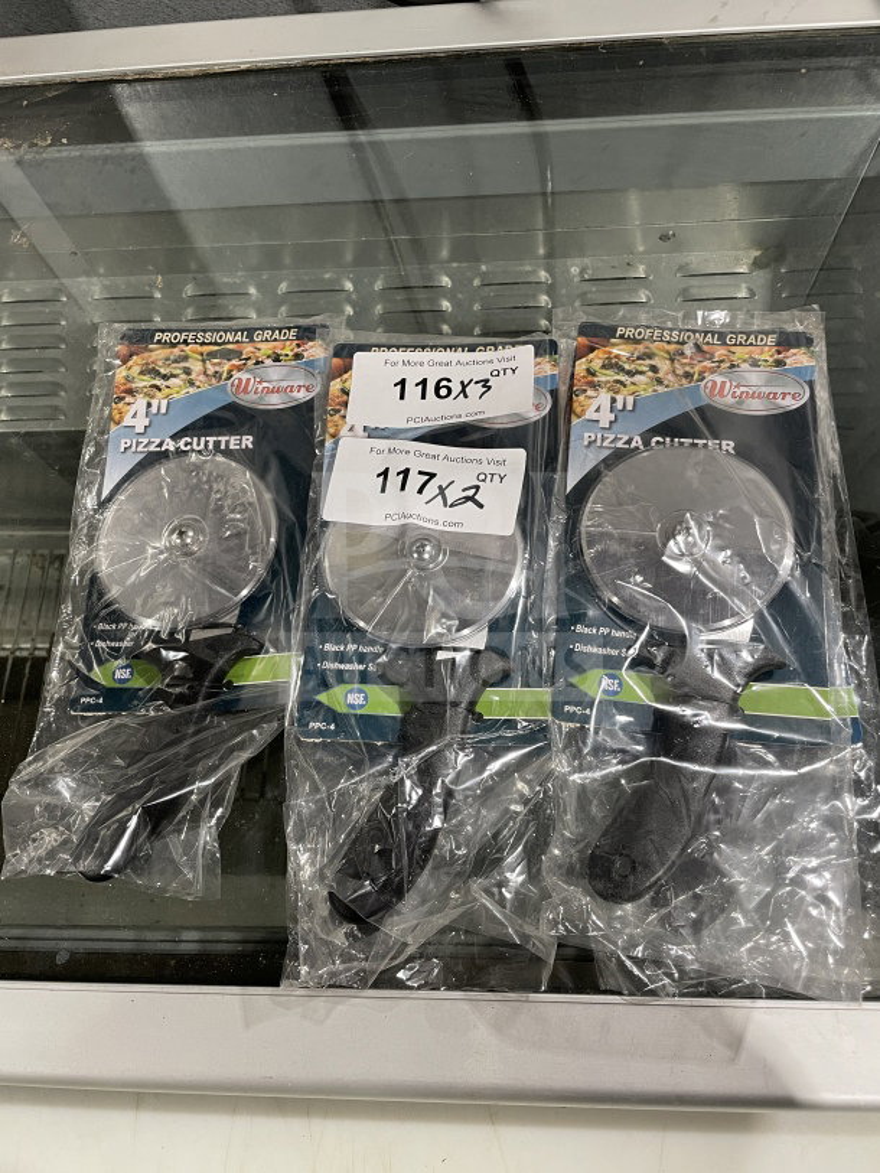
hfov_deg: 53.1
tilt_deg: -71.5
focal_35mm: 26
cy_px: 586
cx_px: 440
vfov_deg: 67.3
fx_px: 881
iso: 160
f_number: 1.6
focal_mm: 4.2
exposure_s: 1/60
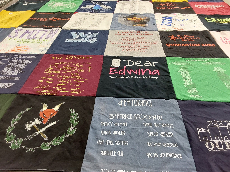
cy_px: 86
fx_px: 186
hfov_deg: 63.4
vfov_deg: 49.7
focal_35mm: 28
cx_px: 115
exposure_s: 1/50
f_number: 1.9
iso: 200
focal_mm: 2.91
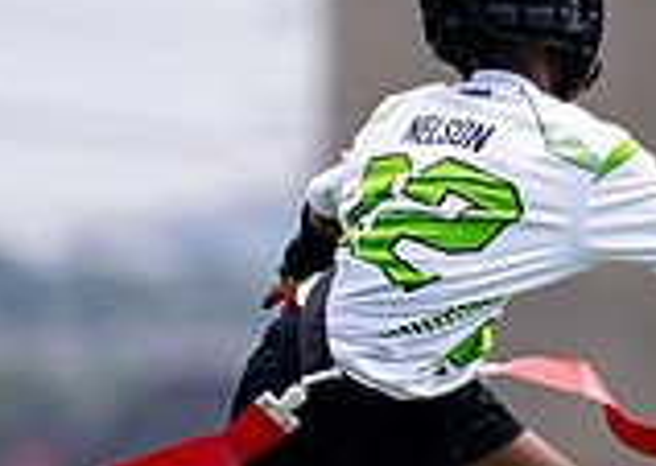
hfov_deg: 1.8
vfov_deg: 1.3
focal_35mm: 1095
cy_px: 367
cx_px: 903
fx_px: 20366
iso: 125
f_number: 2.8
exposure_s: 1/2000
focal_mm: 200
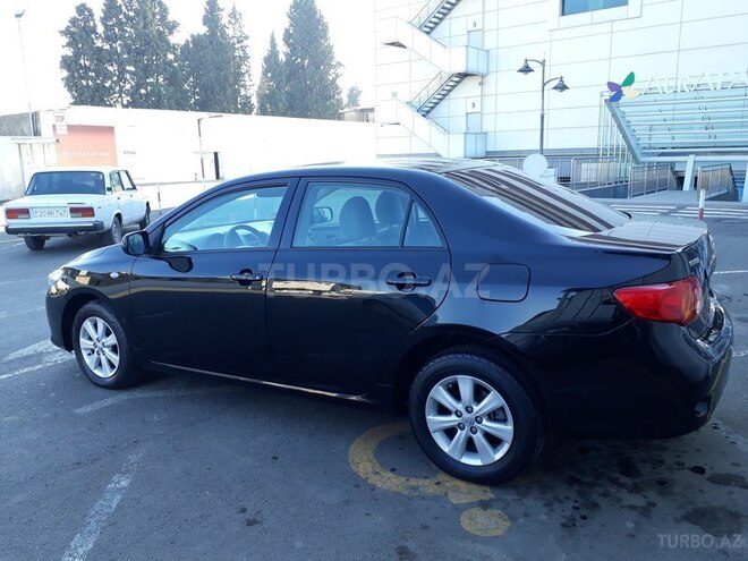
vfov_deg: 51.4
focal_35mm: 27
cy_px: 280
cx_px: 374
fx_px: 583
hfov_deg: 65.3
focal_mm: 3.6
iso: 40
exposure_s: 1/137
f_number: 1.9
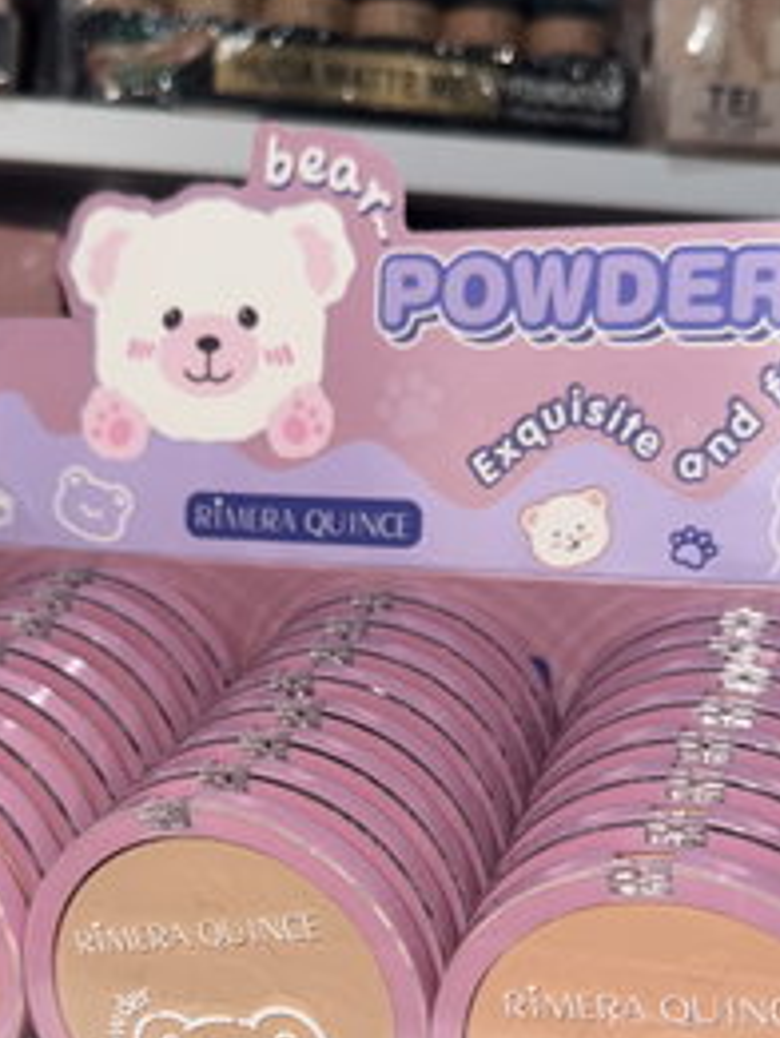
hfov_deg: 29.6
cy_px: 742
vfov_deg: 38.2
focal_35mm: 49
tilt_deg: -13.0
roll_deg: -4.4
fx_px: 1471
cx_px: 310
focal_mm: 6.86
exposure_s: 1/366
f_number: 1.78
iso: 50
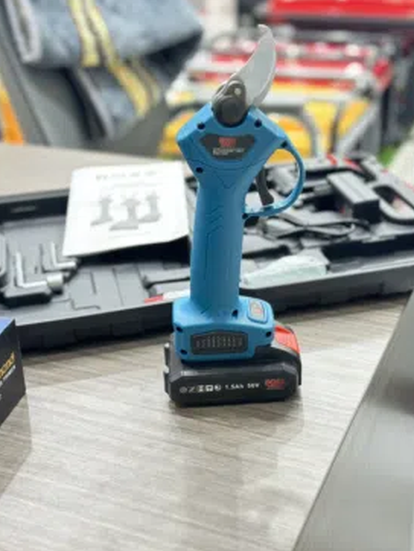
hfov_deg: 27.6
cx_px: 215
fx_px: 844
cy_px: 250
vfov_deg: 36.1
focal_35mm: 53
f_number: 1.78
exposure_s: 1/33
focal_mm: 6.86
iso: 250
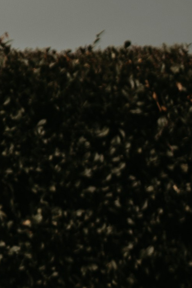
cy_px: 495
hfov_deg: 2.9
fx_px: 3710
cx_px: -260
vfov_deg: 4.4
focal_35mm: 464
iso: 125
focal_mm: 85
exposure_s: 1/8000
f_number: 1.8
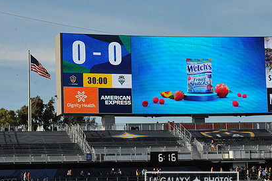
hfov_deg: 13.8
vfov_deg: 9.2
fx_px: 1125
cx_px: 192
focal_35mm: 149
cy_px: 81
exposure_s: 1/1000
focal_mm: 105
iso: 1600
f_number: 16
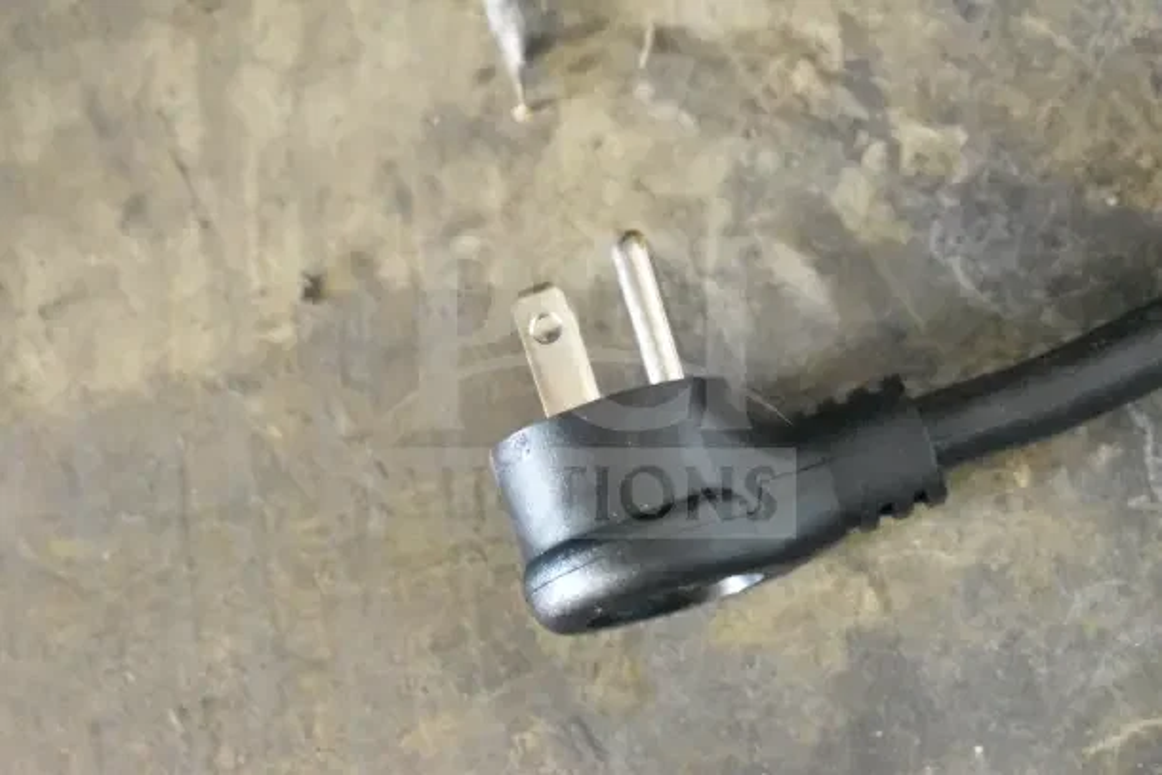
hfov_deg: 28.1
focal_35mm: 72
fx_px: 2324
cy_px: 388
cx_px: 581
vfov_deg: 18.9
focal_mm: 48
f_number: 5.3
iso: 25600
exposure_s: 1/80
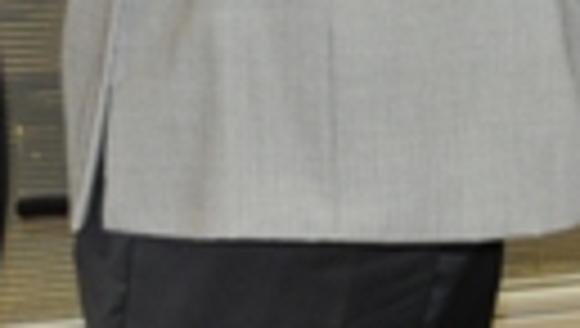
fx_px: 2634
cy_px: -371
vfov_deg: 6.9
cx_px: 787
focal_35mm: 171
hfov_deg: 12.1
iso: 800
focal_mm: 22
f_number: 3.8
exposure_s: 1/60
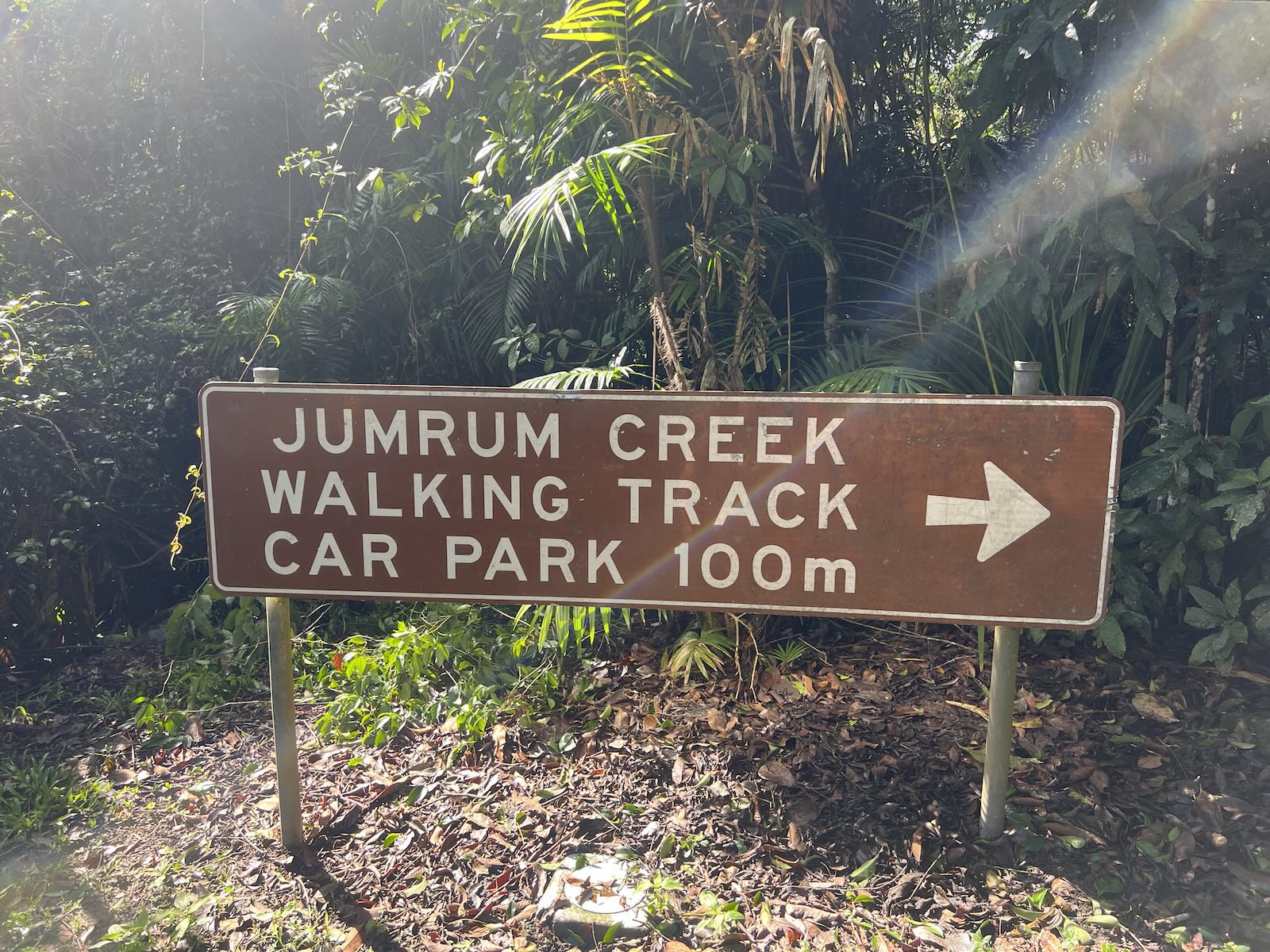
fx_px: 954
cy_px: 476
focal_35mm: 26
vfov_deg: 53.1
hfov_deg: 67.3
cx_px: 635
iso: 50
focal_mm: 5.7
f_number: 1.5
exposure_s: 1/410
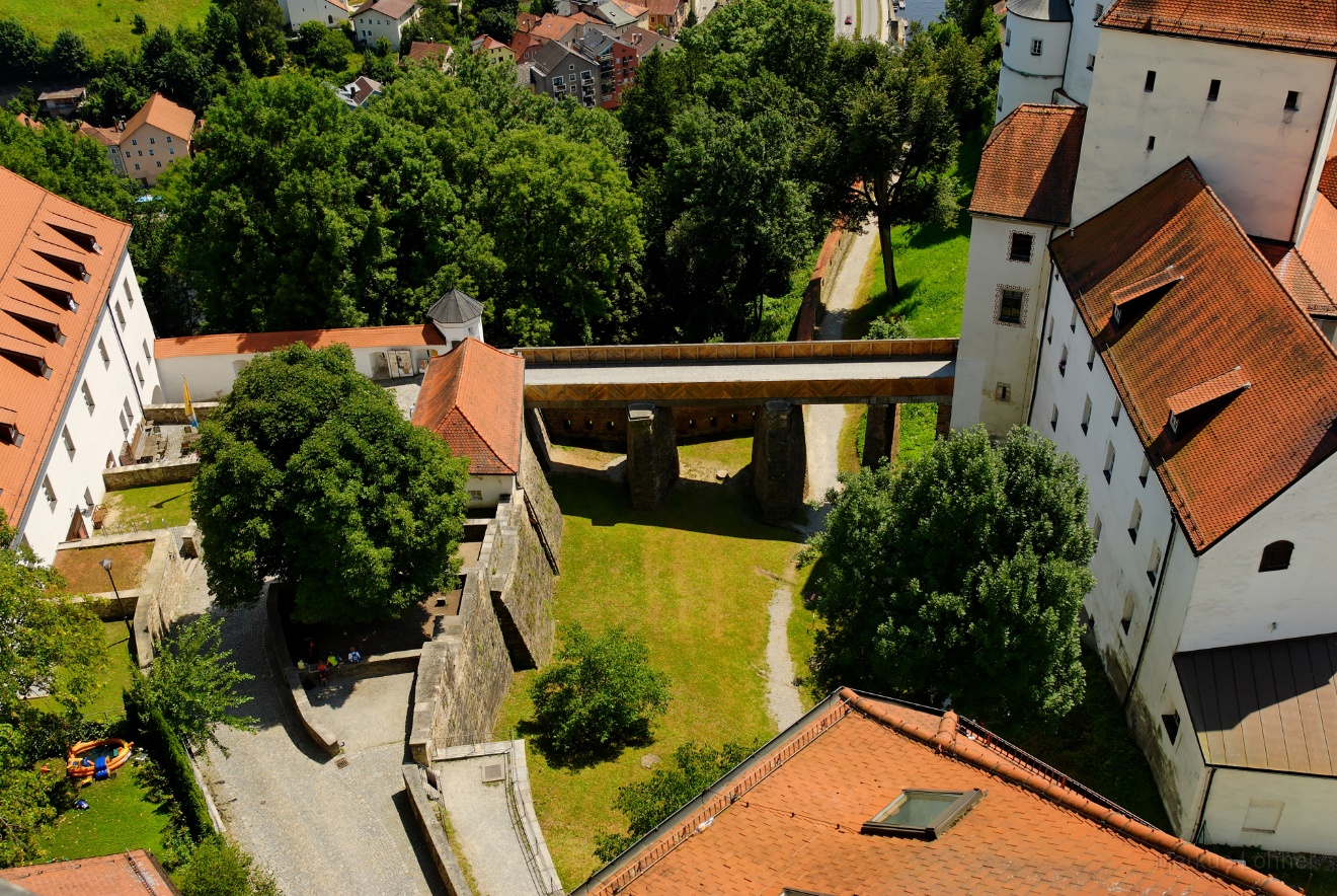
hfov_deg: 53.1
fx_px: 1339
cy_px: 448
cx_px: 668
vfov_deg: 37.0
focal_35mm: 36
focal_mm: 24
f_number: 8
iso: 100
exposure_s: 1/180
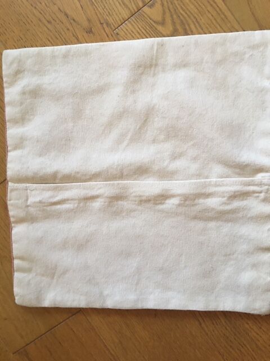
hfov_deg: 48.2
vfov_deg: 61.7
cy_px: 180
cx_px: 135
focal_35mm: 29
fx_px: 302
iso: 160
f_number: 2.2
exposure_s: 1/33
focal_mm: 4.15
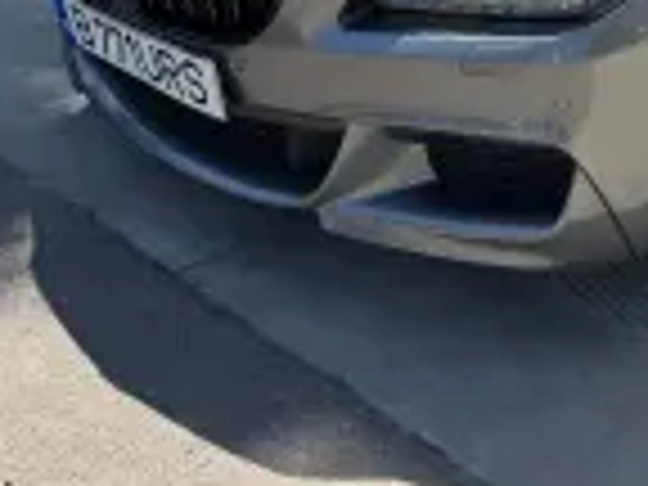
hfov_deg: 30.0
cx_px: 644
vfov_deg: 22.8
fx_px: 1123
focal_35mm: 60
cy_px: -68
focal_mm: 6.76
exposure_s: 1/3413
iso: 80
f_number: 1.78
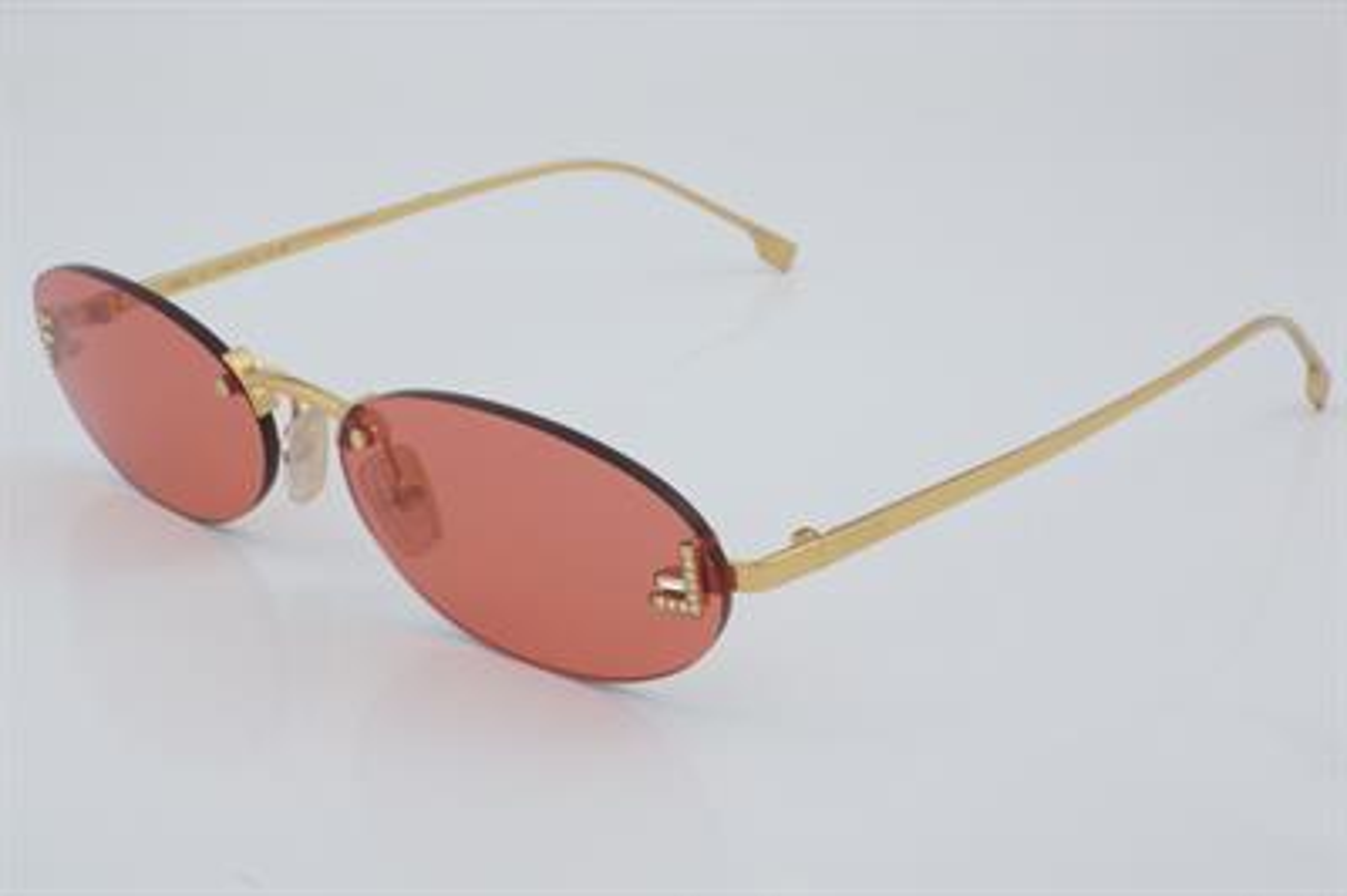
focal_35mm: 68
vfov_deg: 20.1
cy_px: 448
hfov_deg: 29.9
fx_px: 2523
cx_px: 674
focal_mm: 45
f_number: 32
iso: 100
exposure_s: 1/3
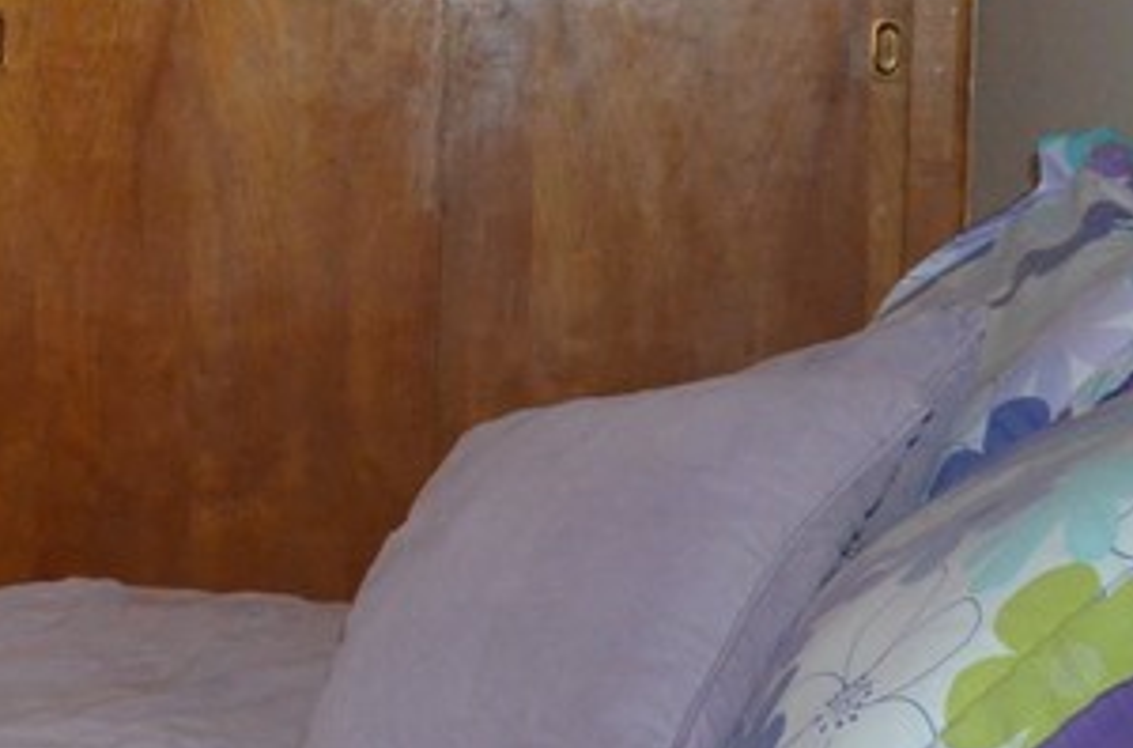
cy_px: 221
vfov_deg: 12.5
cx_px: -855
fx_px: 3420
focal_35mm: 109
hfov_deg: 16.1
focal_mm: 20
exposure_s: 1/80
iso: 2500
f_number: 11
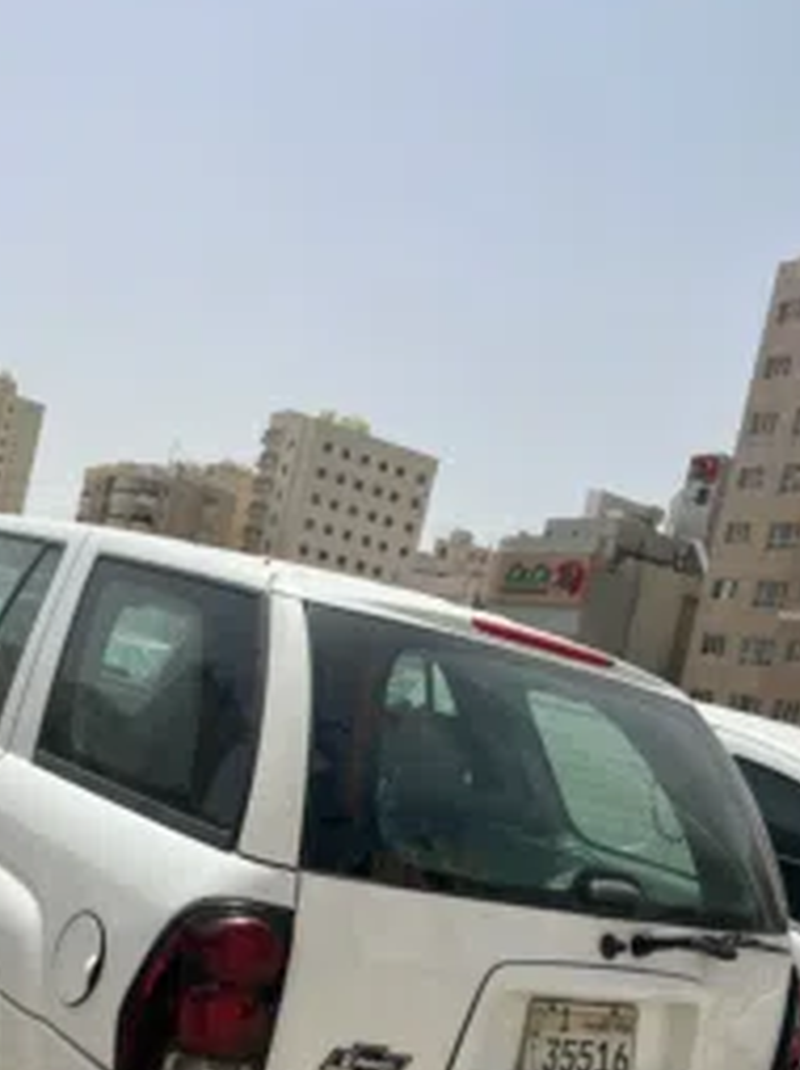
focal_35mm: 41
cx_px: 227
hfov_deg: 34.5
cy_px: 716
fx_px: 1266
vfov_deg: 45.1
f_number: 1.5
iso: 50
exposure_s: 1/6993
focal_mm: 5.7
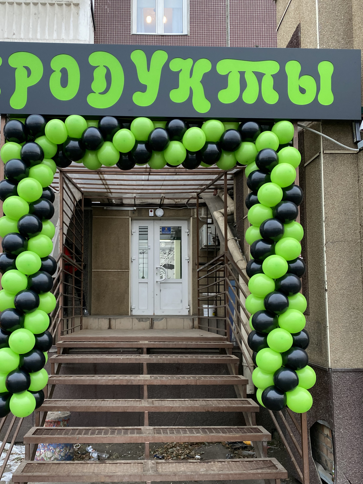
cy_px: 271
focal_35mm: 32
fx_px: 447
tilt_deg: +6.0
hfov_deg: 44.0
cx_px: 148
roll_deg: -0.5
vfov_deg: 56.7
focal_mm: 4.25
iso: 125
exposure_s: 1/105
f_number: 1.8
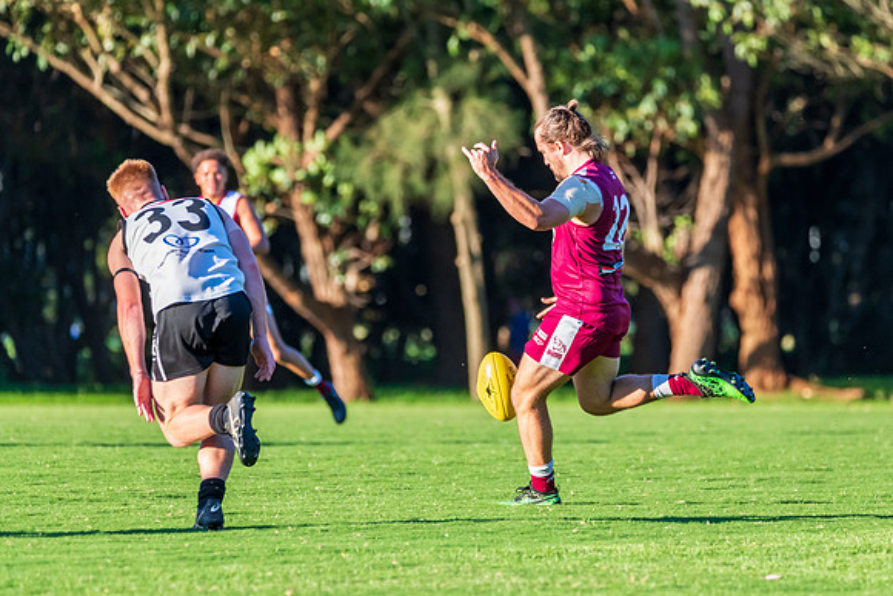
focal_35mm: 363
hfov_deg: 5.7
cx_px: 506
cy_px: 338
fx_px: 8995
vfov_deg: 3.8
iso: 1000
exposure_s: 1/1600
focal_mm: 320
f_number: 6.3
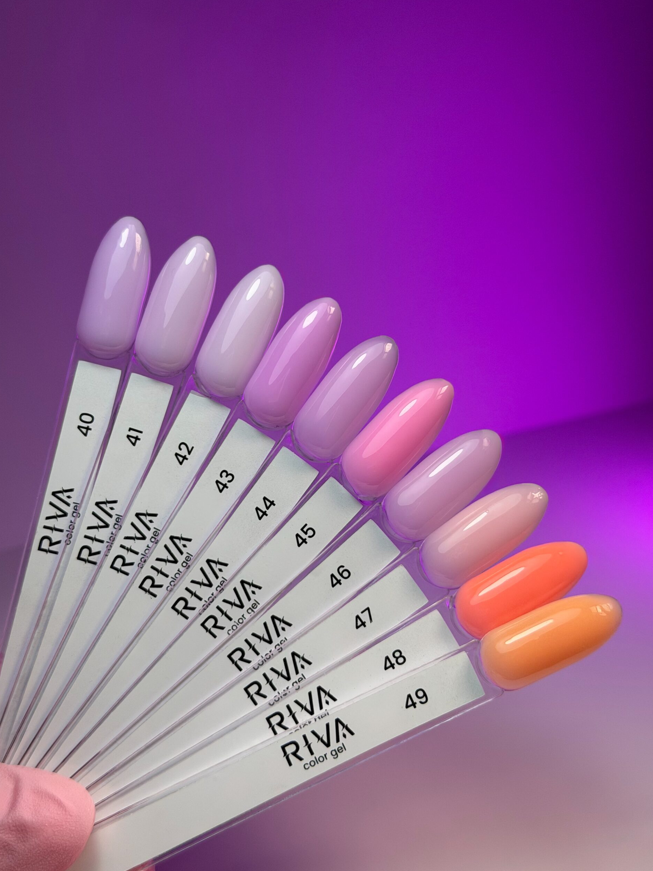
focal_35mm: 49
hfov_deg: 29.7
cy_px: 433
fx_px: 1232
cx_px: 329
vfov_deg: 38.9
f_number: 1.78
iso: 64
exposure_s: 1/1608
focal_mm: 6.76
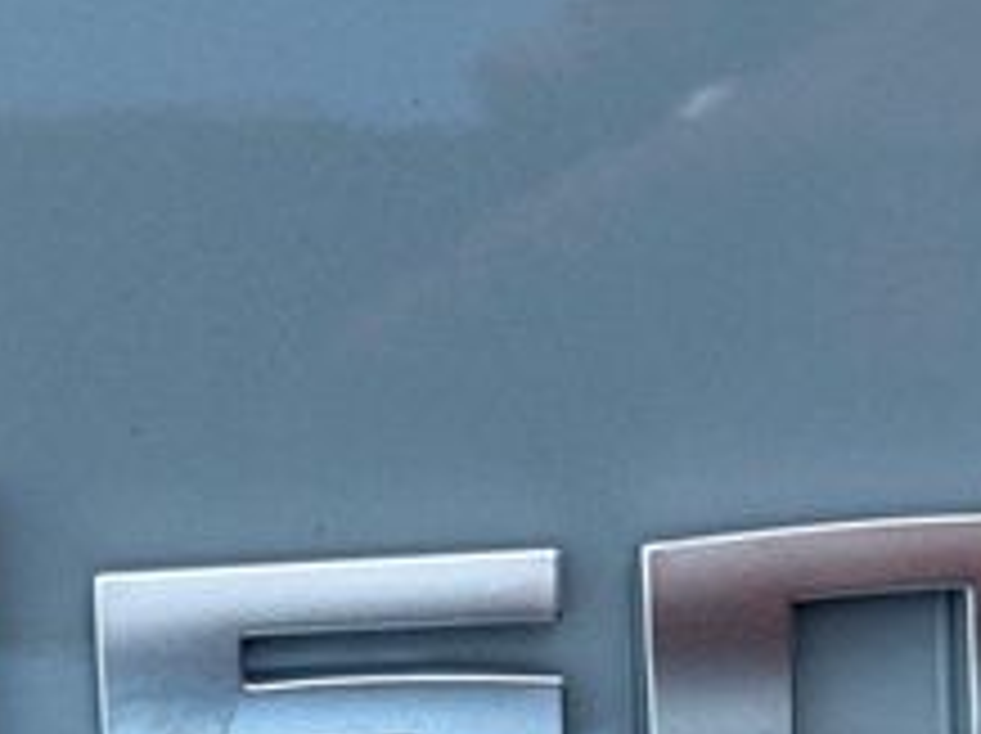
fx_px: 3991
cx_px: -122
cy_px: 892
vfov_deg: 10.3
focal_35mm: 141
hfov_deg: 13.7
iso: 64
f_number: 1.78
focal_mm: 6.76
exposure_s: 1/1795
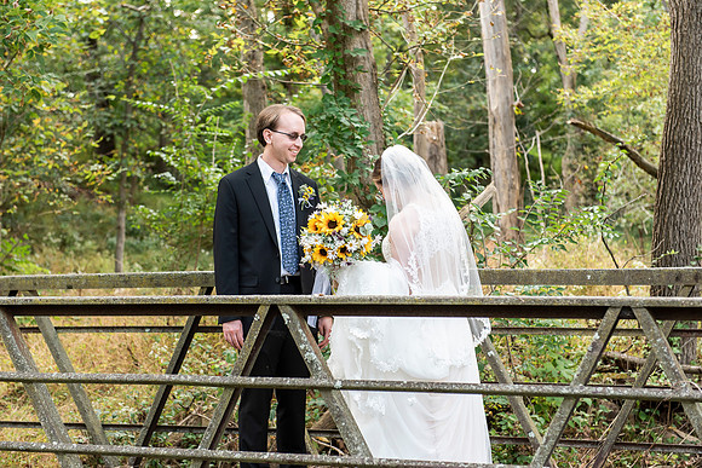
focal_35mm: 70
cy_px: 234
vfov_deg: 19.5
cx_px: 351
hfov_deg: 28.8
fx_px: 1365
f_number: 4
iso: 400
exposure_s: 1/320
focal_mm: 70
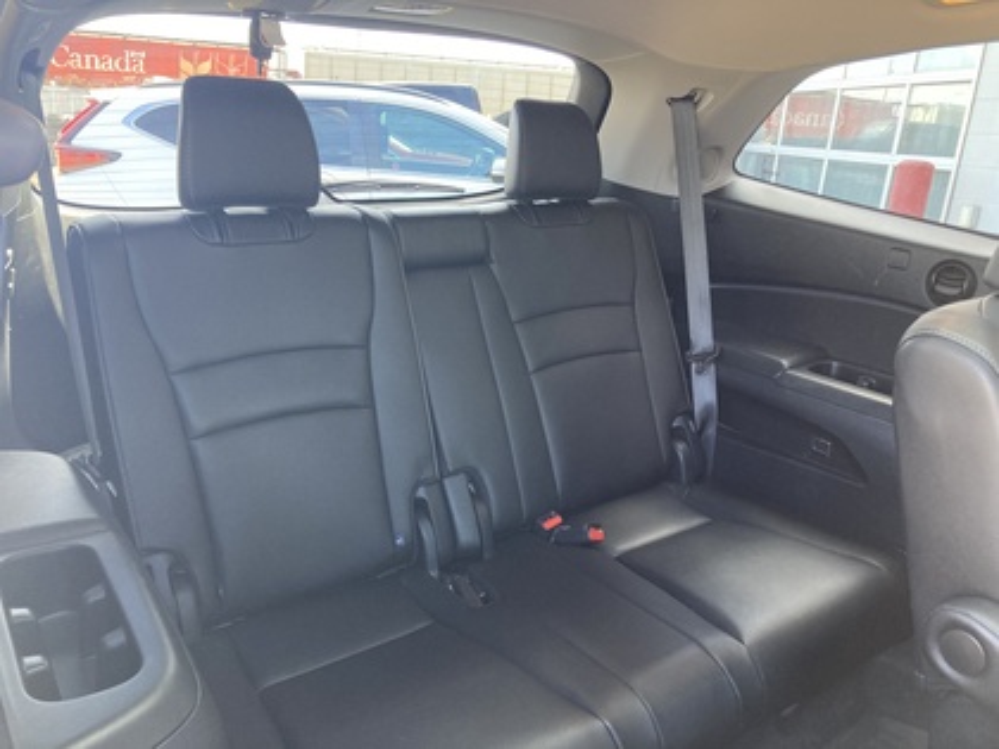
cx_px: 500
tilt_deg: -15.9
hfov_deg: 63.4
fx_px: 808
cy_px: 374
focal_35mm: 28
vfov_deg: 49.7
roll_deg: -4.8
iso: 125
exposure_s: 1/60
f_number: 1.8
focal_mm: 3.99
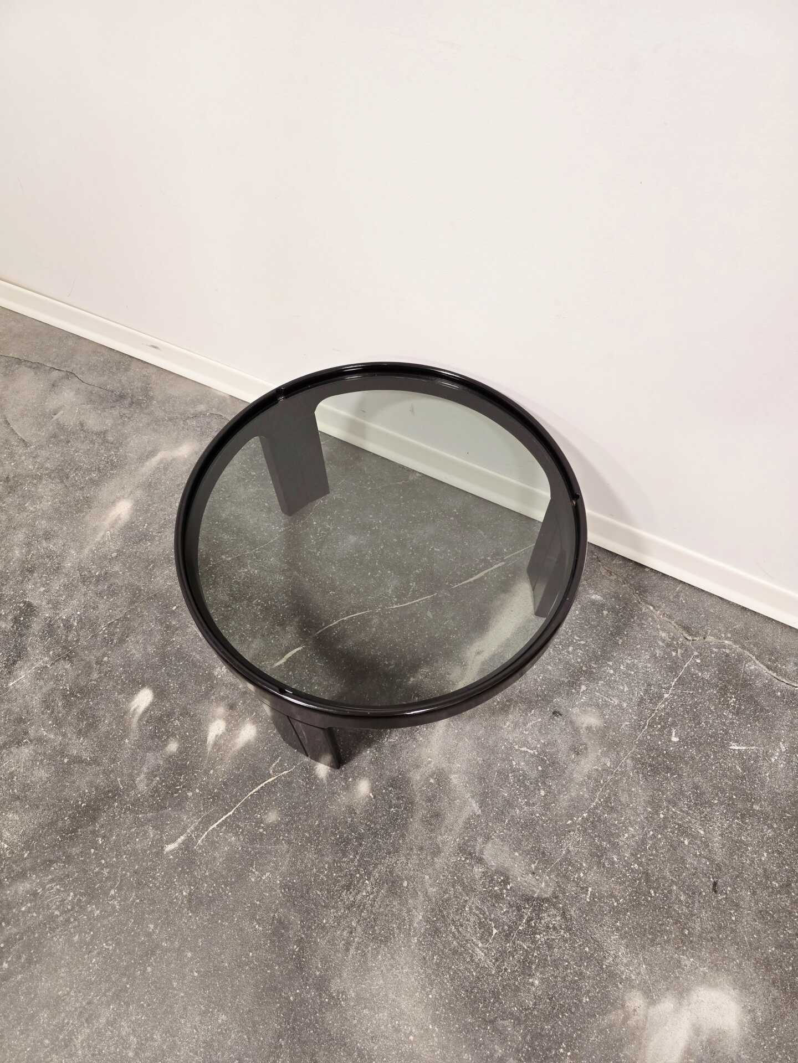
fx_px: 707
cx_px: 399
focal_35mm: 23
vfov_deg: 73.9
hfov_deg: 58.9
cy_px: 532
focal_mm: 6.3
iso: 500
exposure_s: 1/101
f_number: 1.7
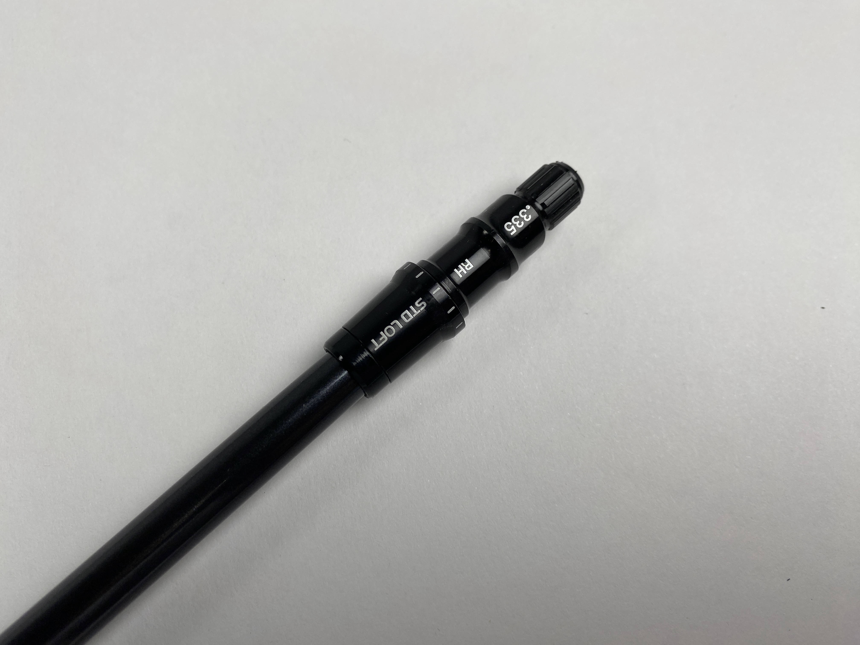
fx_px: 621
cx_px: 430
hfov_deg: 69.4
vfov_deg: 54.9
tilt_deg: -75.7
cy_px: 322
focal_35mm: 25
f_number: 1.8
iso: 32
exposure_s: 1/293
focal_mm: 4.25
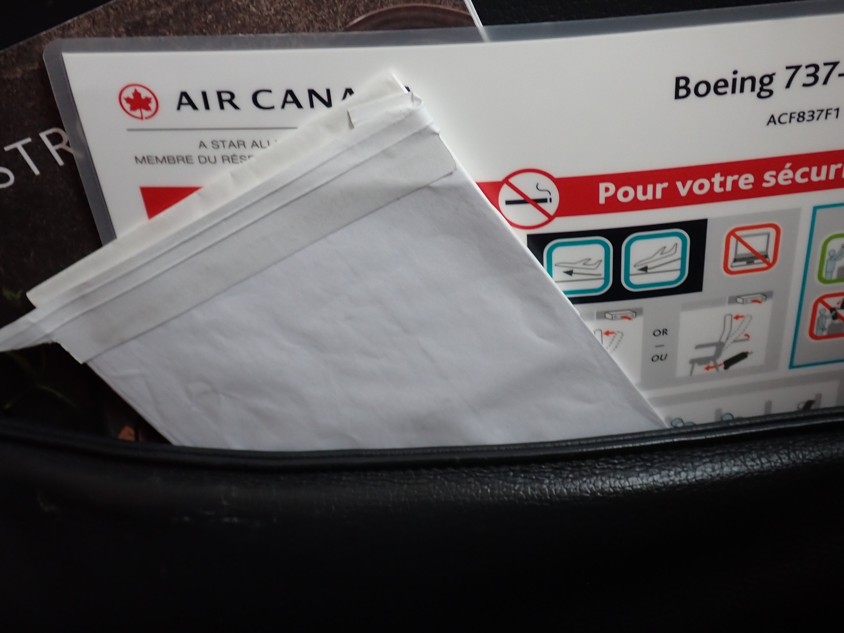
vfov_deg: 33.6
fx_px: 1048
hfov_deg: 43.7
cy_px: 285
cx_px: 487
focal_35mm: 43
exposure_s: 1/60
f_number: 2.5
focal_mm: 6.37
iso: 200
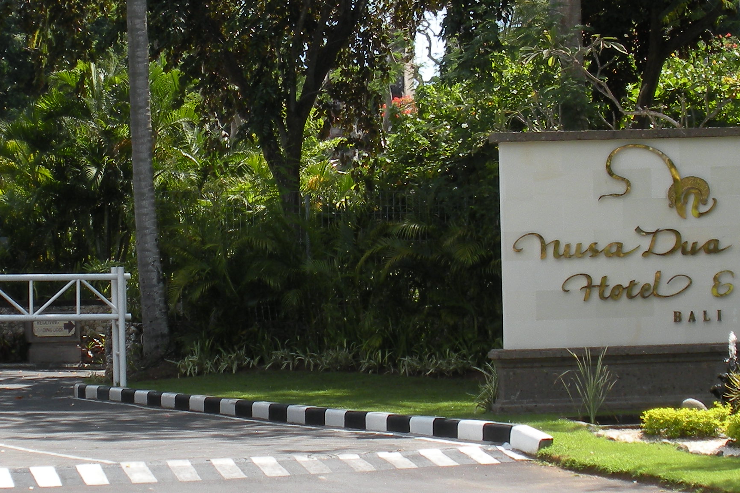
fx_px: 2261
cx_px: 281
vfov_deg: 12.5
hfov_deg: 18.6
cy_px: 238
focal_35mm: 110
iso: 64
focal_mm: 9.1
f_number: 4.4
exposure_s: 1/234
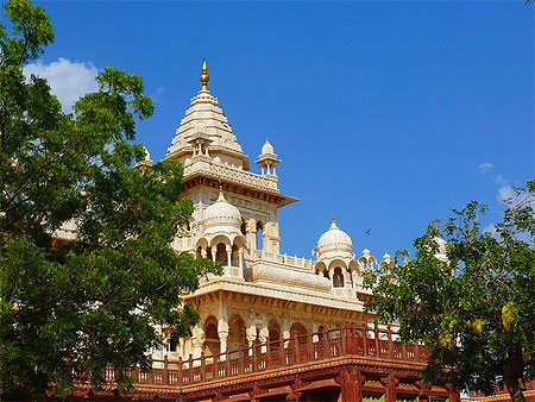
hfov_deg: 33.8
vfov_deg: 25.7
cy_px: 201
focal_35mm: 57
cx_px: 268
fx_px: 881
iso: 80
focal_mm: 6.5
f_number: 5.6
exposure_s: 1/640
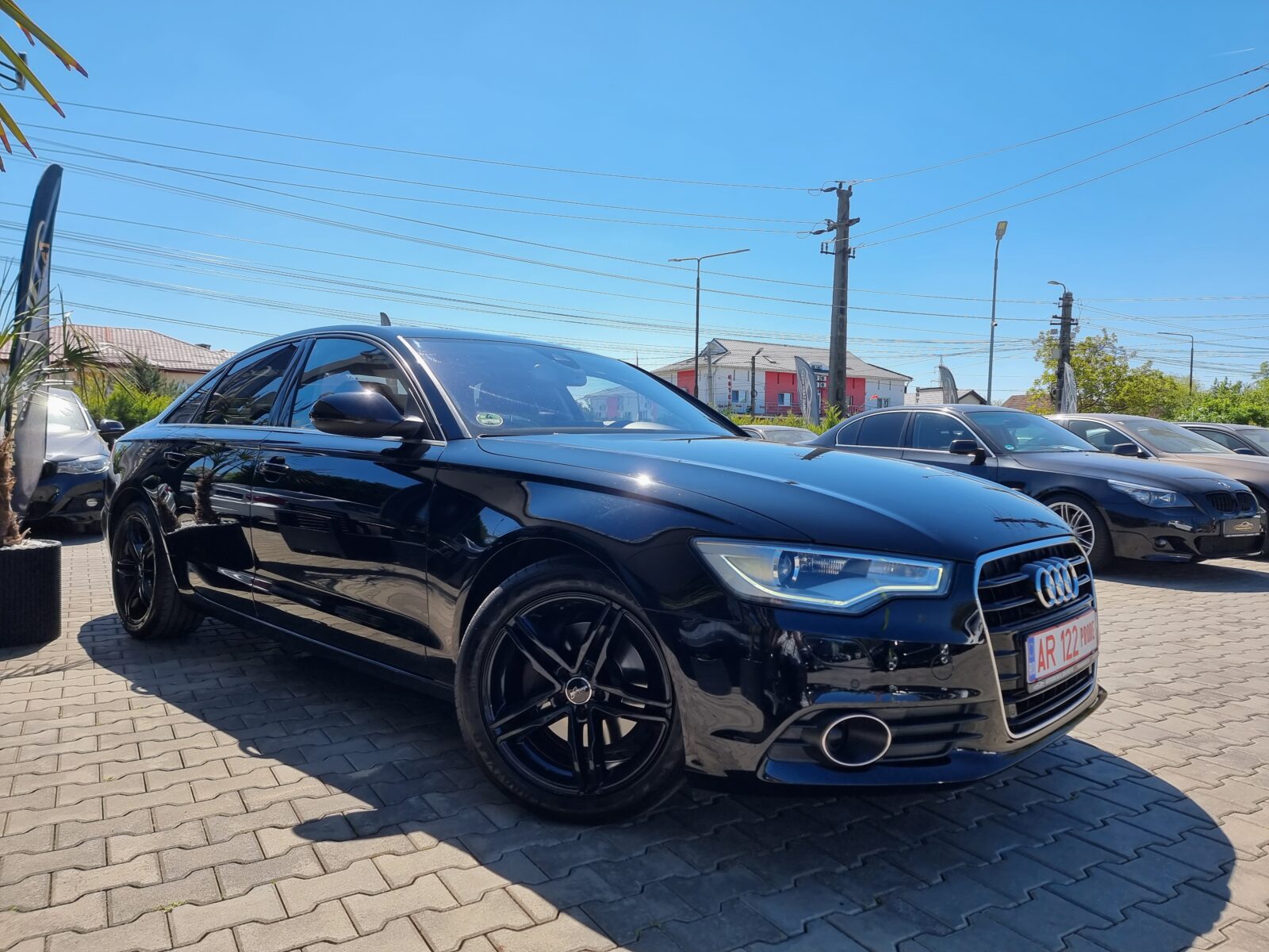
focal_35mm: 24
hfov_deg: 71.6
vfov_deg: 56.8
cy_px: 476
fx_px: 880
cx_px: 634
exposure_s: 1/646
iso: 50
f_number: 1.8
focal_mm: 6.7
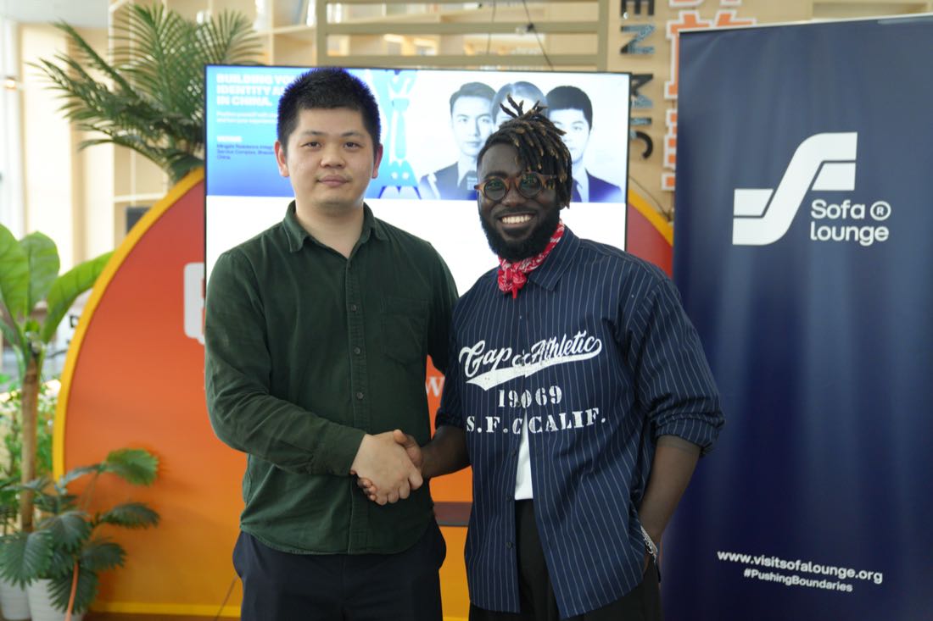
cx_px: 466
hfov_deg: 50.7
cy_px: 310
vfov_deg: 35.0
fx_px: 985
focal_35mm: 38
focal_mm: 38
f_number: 2.8
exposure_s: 1/200
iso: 2500
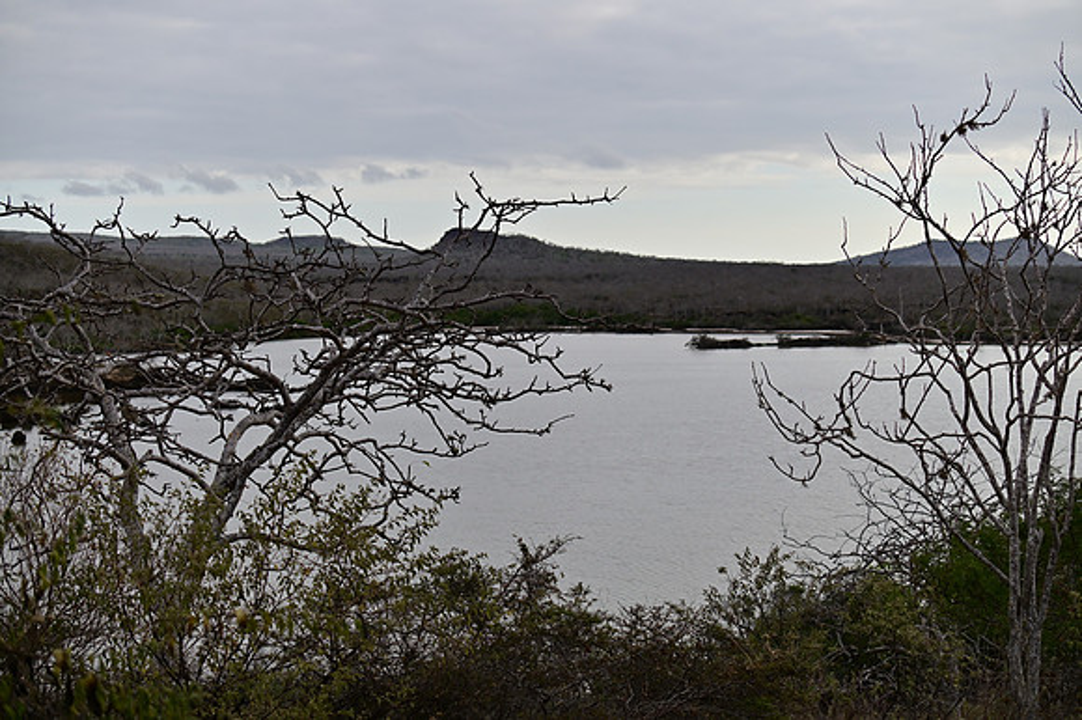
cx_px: 541
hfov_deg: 29.7
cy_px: 360
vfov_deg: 20.0
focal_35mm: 68
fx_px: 2043
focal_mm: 68
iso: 200
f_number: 5.6
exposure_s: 1/1250
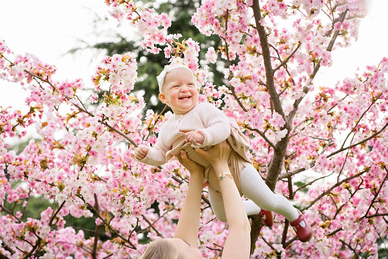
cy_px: 130
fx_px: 916
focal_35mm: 85
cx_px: 194
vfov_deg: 16.1
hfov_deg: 23.9
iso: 200
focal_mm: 85
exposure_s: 1/500
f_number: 4
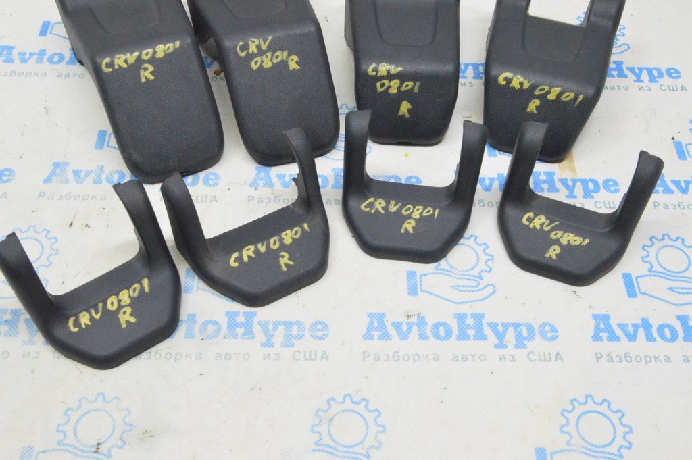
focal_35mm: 39
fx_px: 749
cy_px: 230
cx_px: 346
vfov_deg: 34.2
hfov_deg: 49.6
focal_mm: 26
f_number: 20
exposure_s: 1/15
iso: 6400
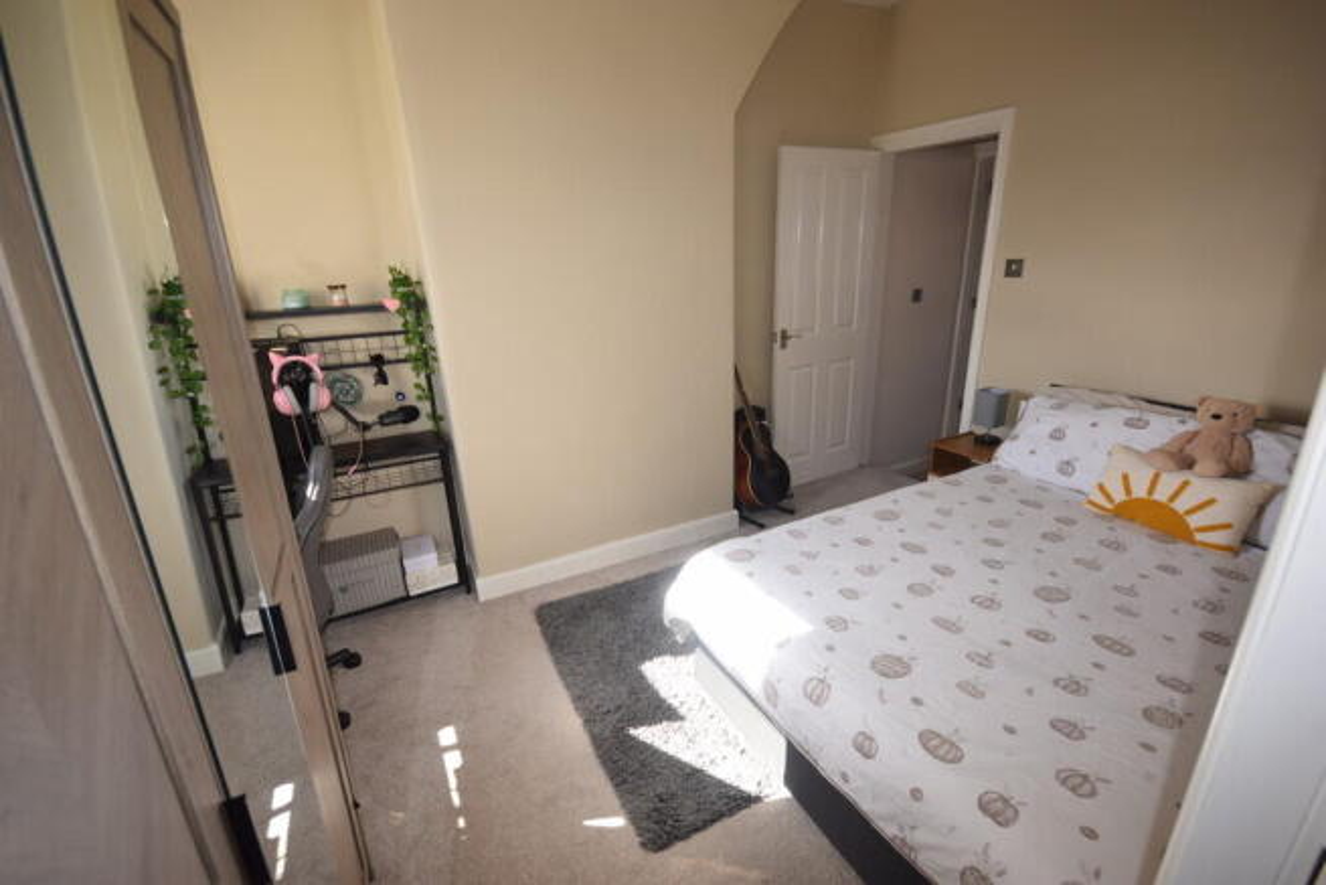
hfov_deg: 100.4
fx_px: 553
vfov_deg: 77.4
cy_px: 442
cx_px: 663
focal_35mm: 15
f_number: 5.6
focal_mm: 10
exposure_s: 1/125
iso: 360
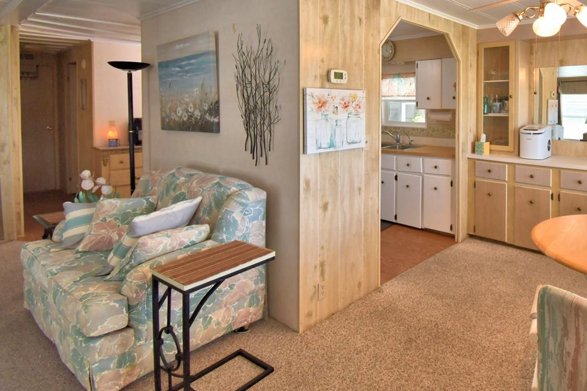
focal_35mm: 22
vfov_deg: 55.4
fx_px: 359
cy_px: 115
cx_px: 424
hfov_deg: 74.2
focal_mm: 10
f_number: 4.5
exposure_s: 1/100
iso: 400
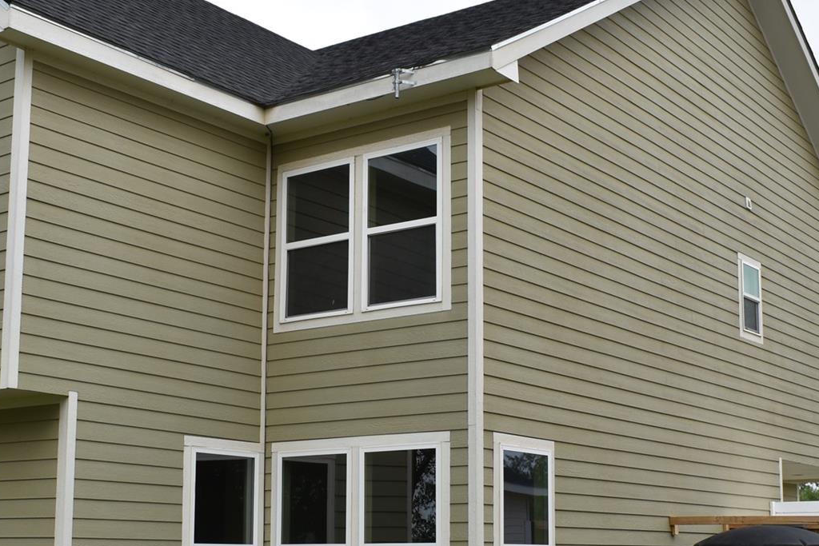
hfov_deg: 36.9
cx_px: 411
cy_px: 367
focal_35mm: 54
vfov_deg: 24.9
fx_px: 1229
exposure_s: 1/320
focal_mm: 18
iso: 200
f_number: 9
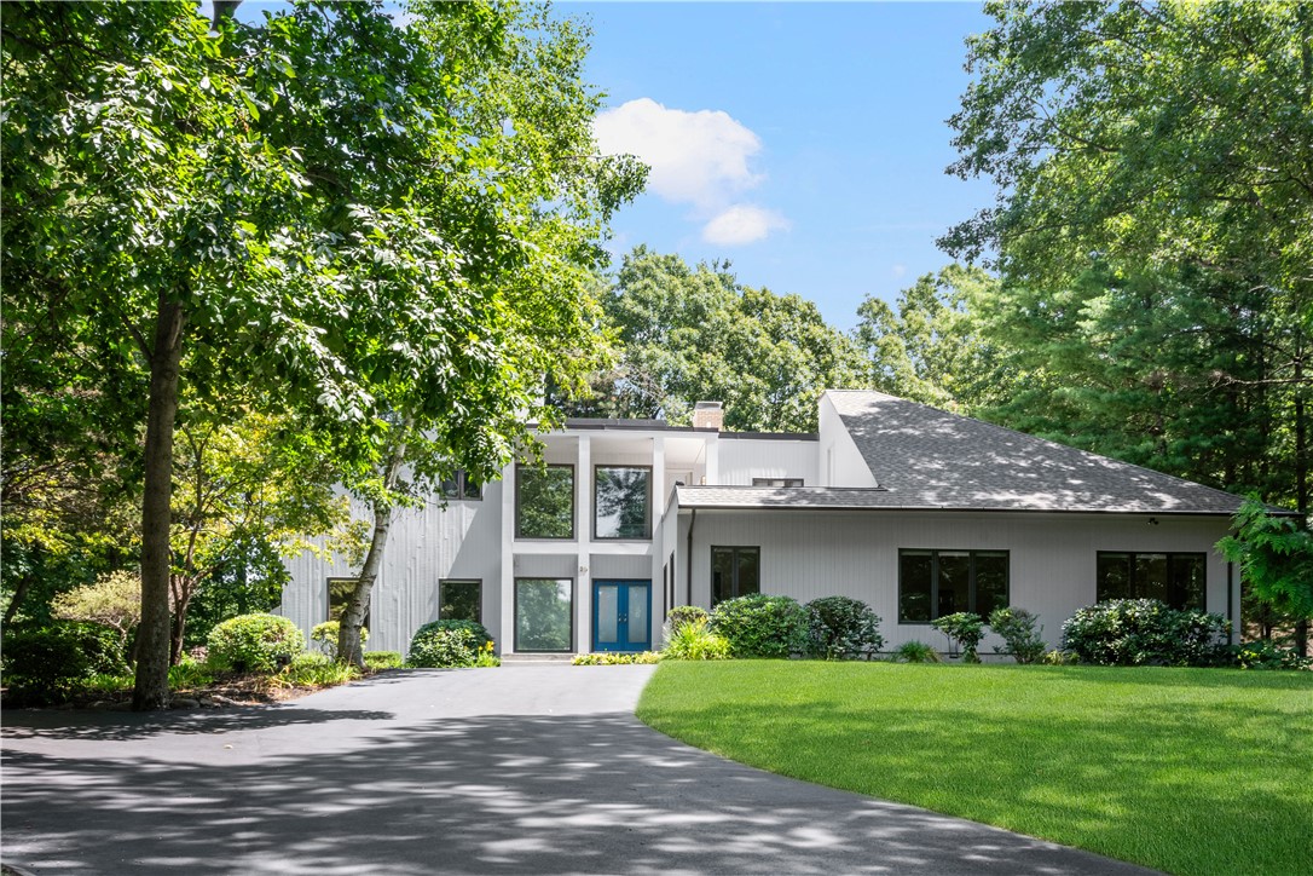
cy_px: 438
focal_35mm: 36
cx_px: 656
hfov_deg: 53.1
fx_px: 1313
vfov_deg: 36.9
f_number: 14
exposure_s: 1/40
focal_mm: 24
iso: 400
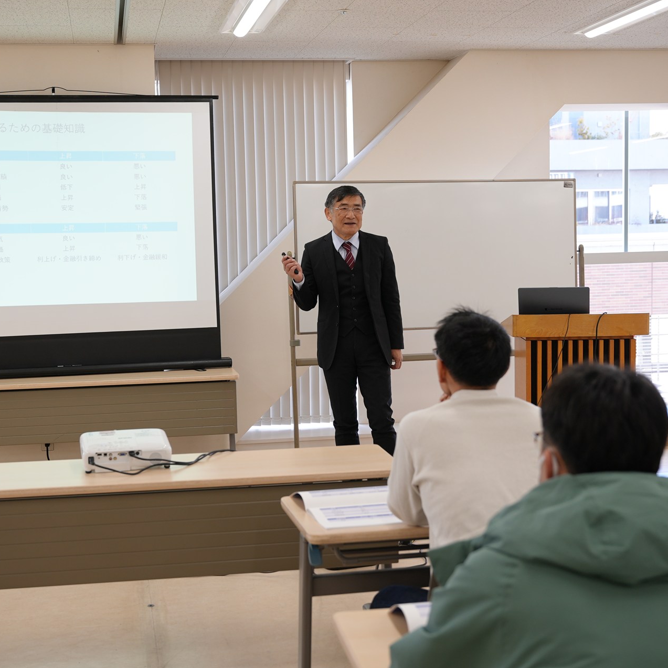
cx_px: 287
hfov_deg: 33.4
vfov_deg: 33.5
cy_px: 334
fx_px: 1111
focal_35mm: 51
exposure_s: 1/160
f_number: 4
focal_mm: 39.7
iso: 320
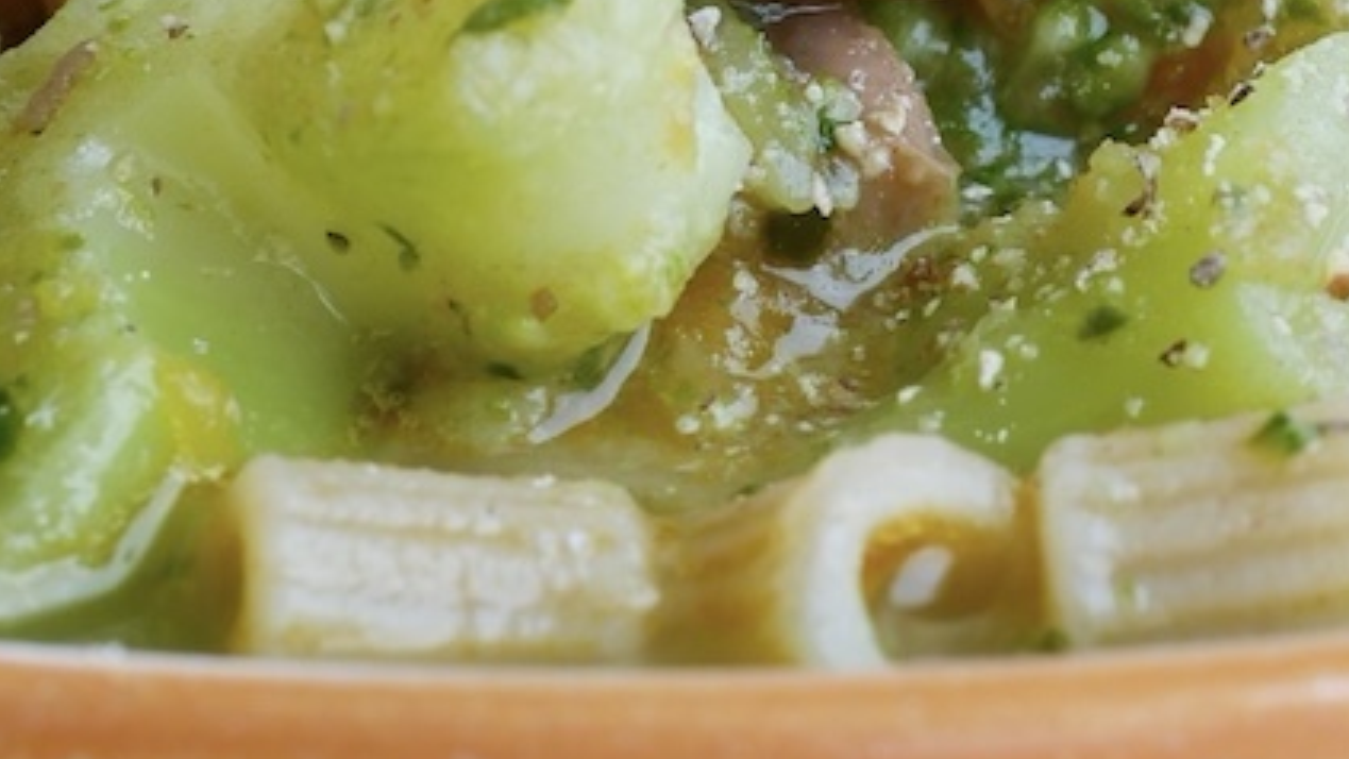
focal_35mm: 266
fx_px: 9515
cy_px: 35
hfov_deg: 8.1
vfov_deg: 4.6
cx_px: 1343
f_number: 5.6
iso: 200
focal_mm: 43
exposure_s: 1/13
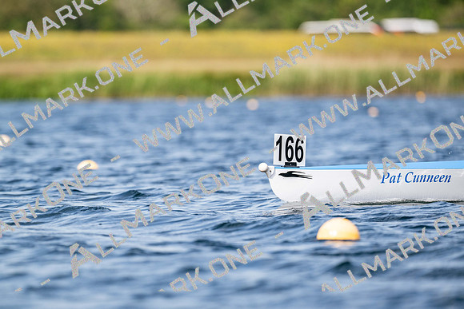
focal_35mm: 400
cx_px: 232
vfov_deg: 3.4
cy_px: 154
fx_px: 5157
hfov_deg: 5.2
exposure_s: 1/2500
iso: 320
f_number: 5.6
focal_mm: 400
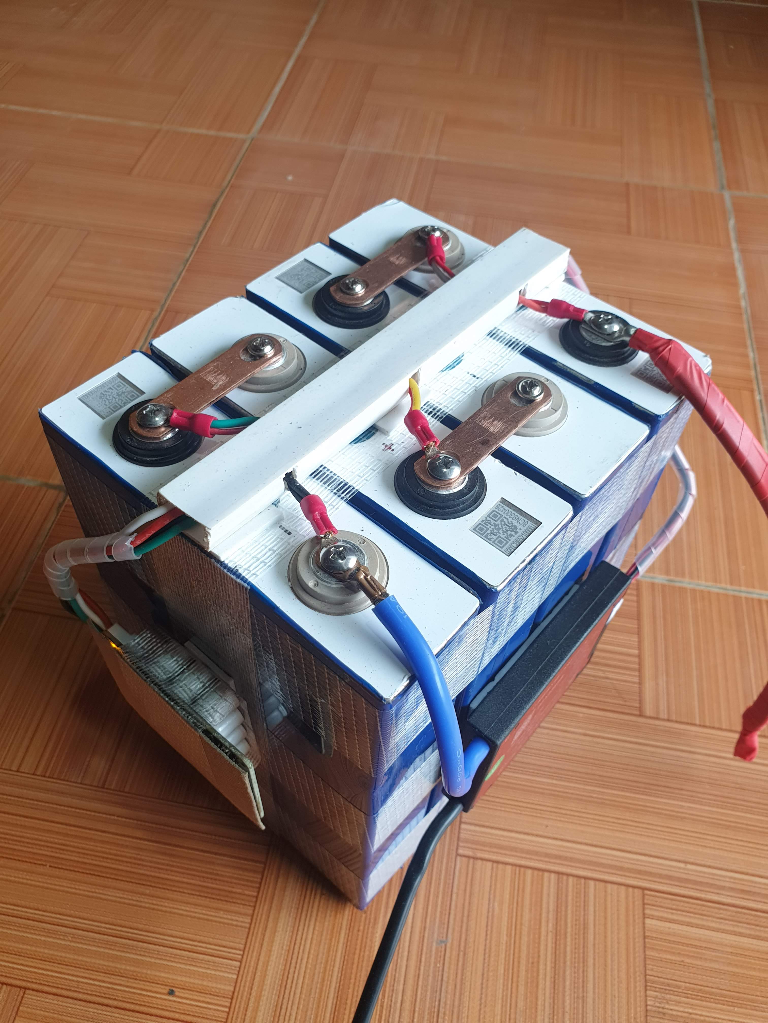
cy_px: 512
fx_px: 769
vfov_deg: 67.3
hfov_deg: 53.1
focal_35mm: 26
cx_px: 384
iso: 100
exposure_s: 1/50
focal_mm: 4.3
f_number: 2.4
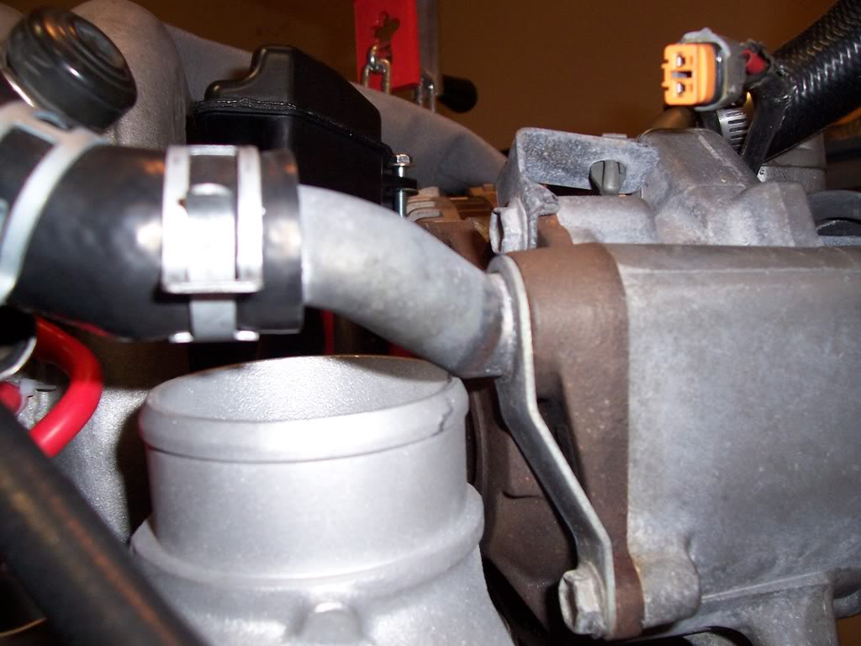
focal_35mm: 34
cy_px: 323
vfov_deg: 41.8
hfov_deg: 54.0
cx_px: 430
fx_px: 846
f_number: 2.7
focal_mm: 5.6
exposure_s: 1/60
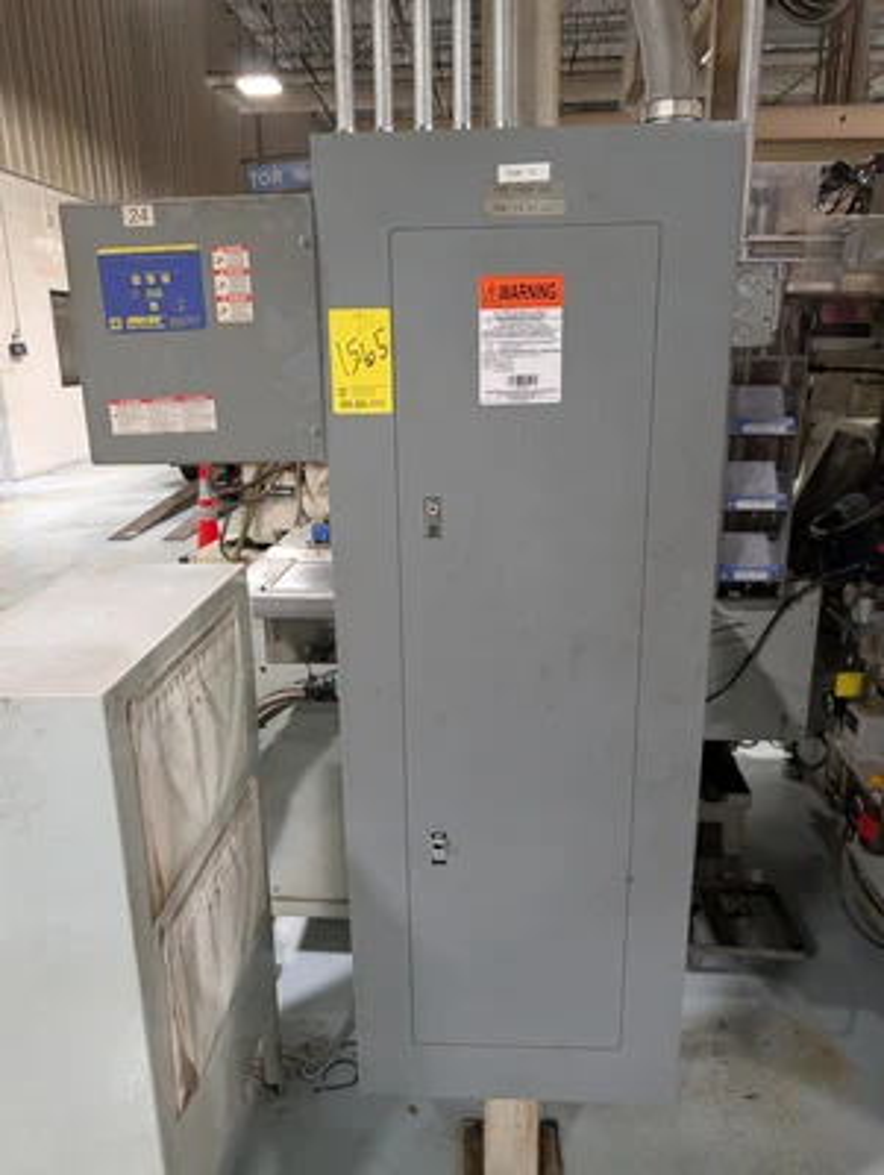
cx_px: 442
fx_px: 815
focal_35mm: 24
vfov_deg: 71.5
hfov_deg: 56.9
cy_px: 588
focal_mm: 6.9
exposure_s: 1/537
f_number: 1.68
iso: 1347
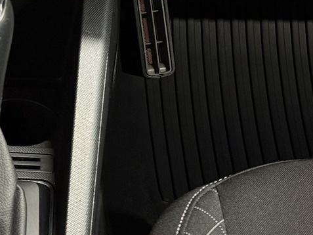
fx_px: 1311
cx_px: -26
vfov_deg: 10.2
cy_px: 52
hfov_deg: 13.4
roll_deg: -1.1
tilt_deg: -33.2
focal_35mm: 145
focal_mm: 6.76
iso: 400
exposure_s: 1/25
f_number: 1.78
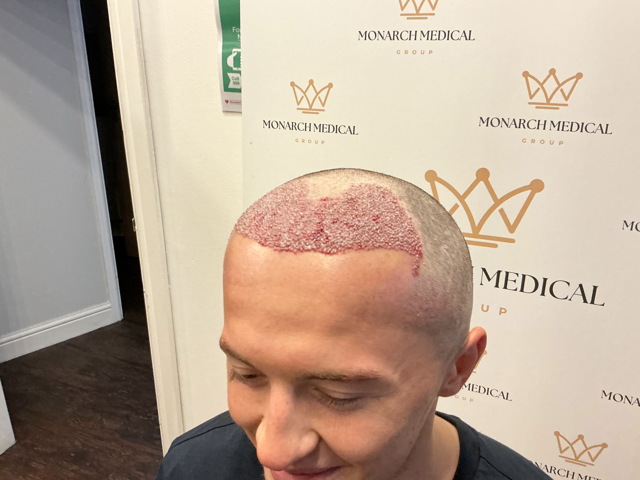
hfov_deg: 61.7
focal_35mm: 29
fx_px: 536
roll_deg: -0.8
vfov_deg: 48.2
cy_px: 240
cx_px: 320
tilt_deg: -18.8
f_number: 1.8
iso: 200
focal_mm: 3
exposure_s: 1/50
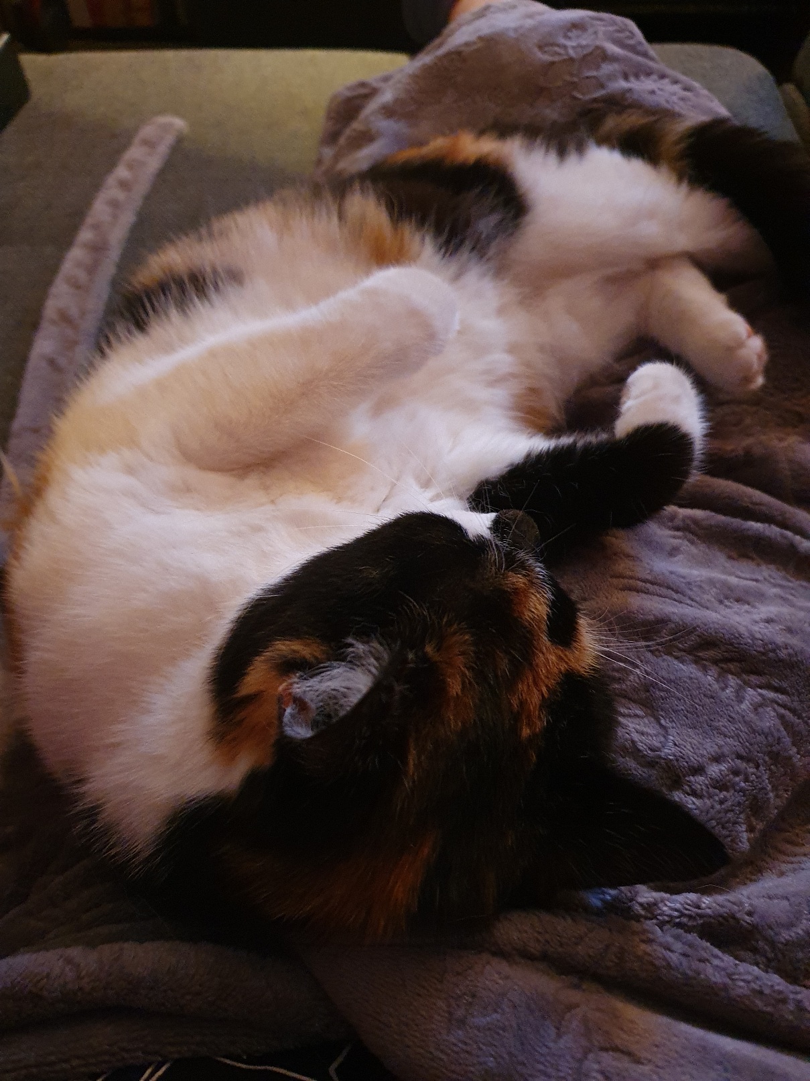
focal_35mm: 26
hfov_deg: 53.1
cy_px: 540
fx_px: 811
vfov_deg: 67.3
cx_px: 405
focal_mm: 4.32
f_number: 1.5
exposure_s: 1/17
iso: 640
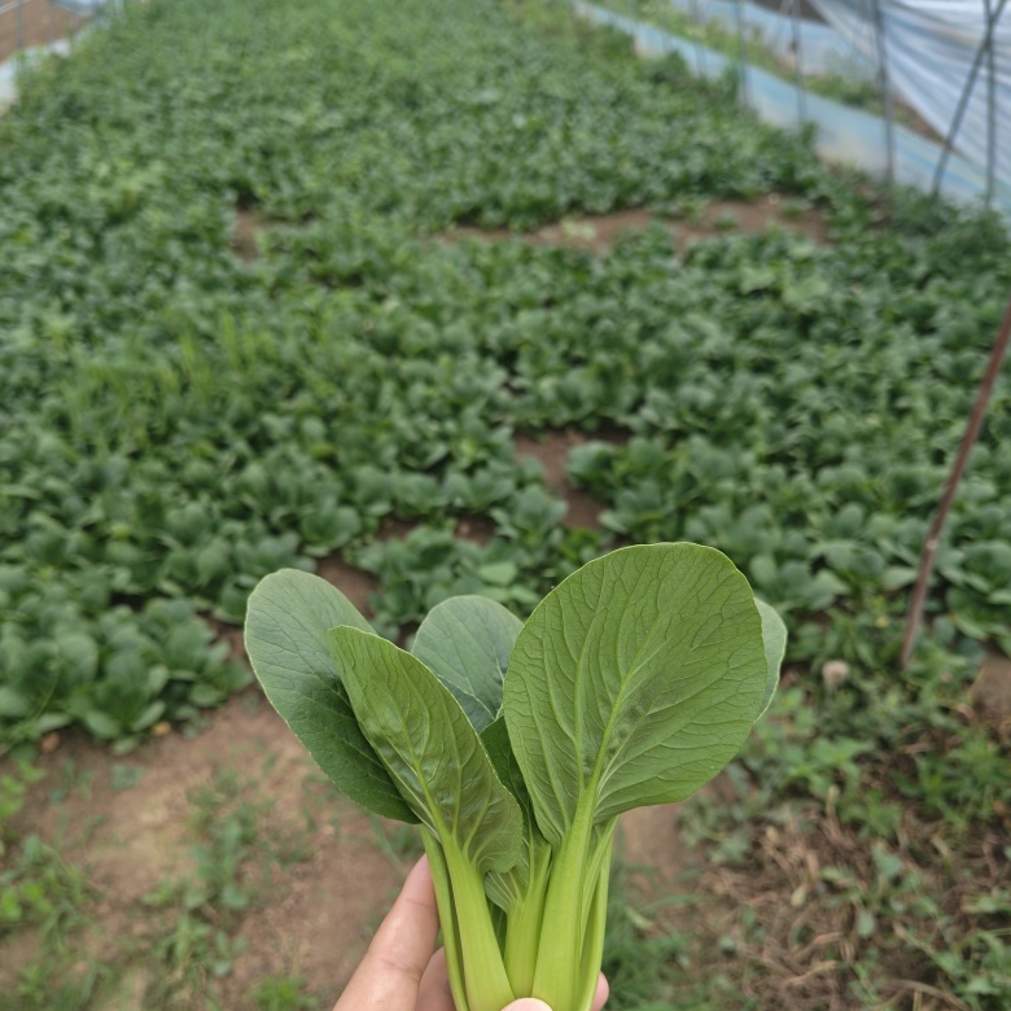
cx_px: 511
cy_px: 605
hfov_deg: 55.6
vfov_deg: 55.2
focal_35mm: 29
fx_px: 958
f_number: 1.9
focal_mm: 6.12
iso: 50
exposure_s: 1/240
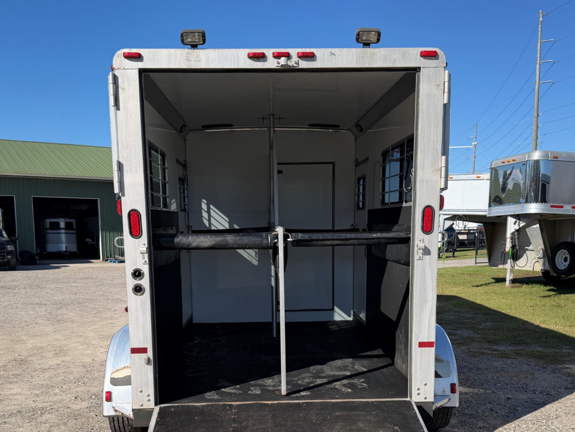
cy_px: 306
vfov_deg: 39.9
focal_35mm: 35
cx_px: 286
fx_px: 581
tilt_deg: -6.5
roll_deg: +0.3
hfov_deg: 52.6
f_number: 1.78
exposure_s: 1/4405
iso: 80
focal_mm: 6.76
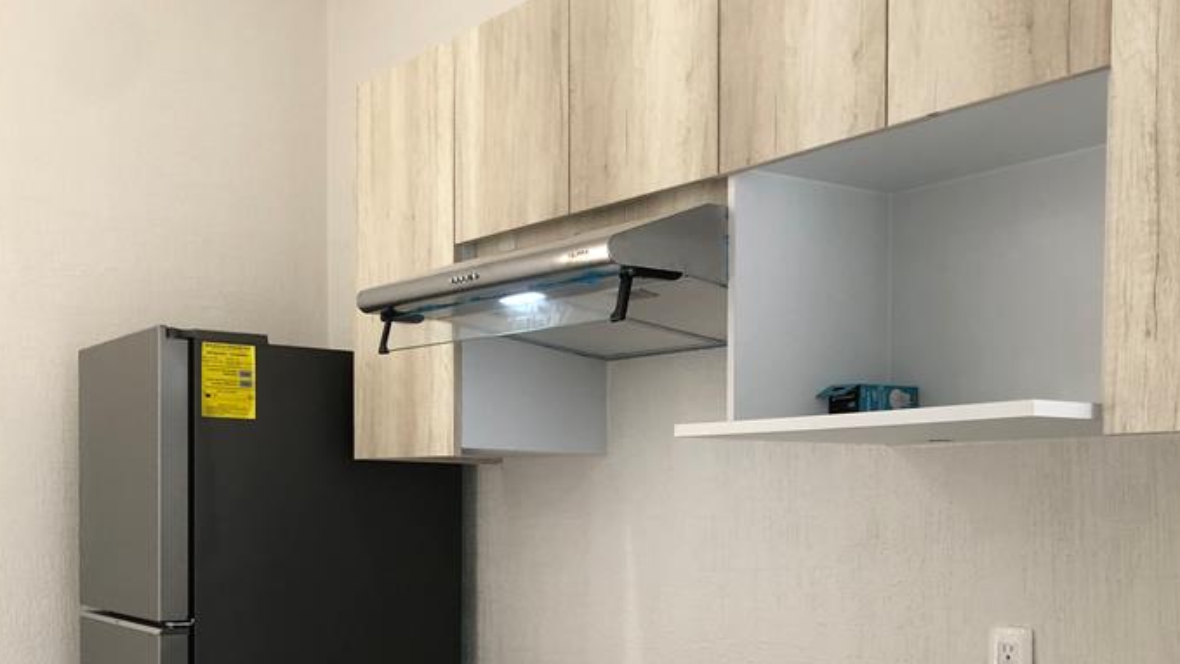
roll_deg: -0.1
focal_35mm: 46
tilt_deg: -4.3
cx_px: 758
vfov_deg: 25.3
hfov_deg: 44.1
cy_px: 582
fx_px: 1439
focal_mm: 4
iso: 25
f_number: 1.8
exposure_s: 1/30
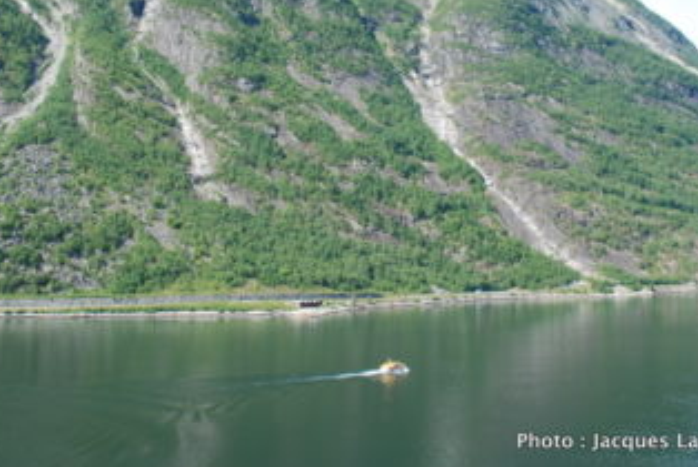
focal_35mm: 43
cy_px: 101
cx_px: 345
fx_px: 834
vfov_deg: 30.6
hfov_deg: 45.4
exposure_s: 1/60
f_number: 11
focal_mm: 18
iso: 100
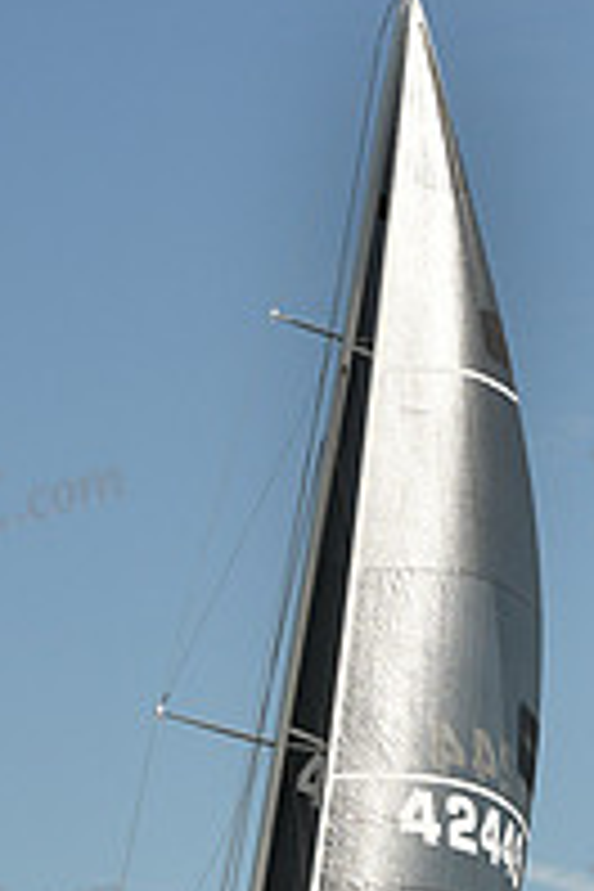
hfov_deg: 6.7
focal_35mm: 205
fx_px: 5073
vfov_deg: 9.9
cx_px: 358
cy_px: 1134
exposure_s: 1/2000
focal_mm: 70
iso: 320
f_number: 7.1
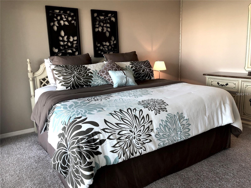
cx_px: 126
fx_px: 203
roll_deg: +3.1
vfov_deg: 49.7
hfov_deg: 63.4
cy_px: 94
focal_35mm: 28
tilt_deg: -12.0
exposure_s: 1/30
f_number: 1.8
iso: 32
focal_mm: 3.99
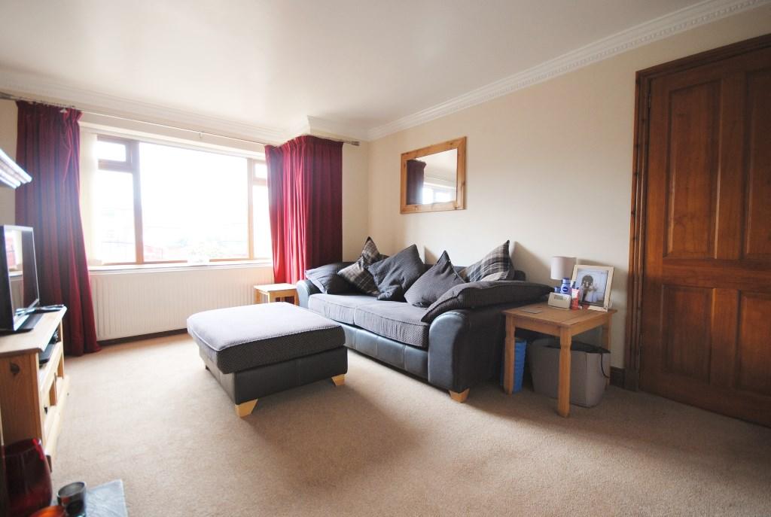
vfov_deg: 77.6
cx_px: 386
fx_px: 322
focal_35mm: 15
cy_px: 258
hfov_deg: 100.3
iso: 220
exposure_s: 1/30
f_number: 4
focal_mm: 10
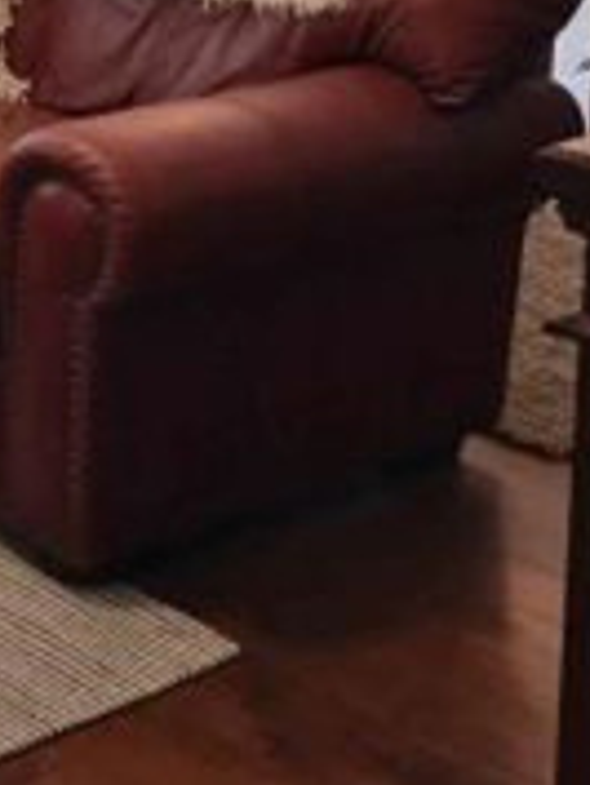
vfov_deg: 17.9
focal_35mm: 105
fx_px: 2383
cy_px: -115
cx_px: -293
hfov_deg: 13.3
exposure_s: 1/40
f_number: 2.2
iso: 32
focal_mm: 4.15
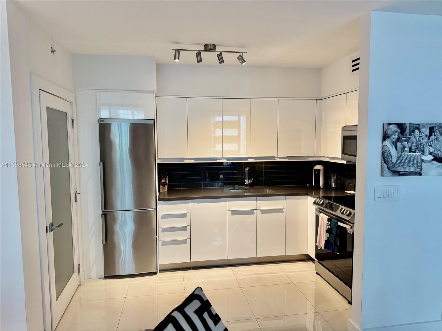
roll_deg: -0.1
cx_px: 221
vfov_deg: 56.8
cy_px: 166
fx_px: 306
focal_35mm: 24
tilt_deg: -5.2
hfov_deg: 71.6
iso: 160
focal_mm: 6.76
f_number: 1.78
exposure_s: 1/120
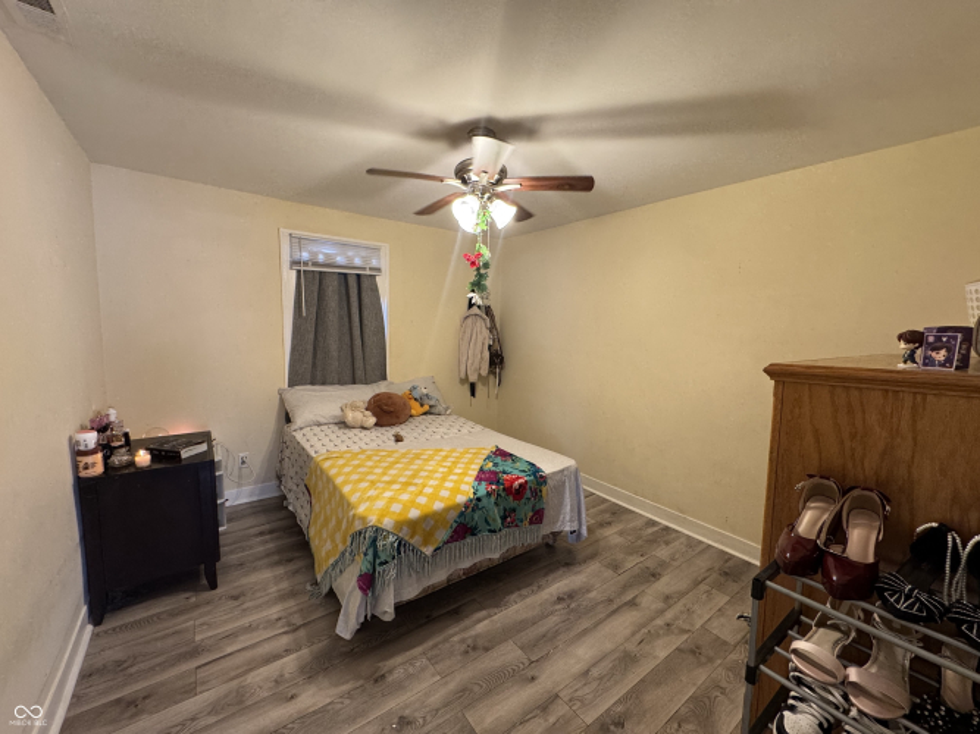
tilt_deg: -5.3
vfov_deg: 85.7
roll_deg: -0.9
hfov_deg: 102.1
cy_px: 367
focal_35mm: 14
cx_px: 490
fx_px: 396
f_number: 2.2
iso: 200
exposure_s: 1/60
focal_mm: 2.22
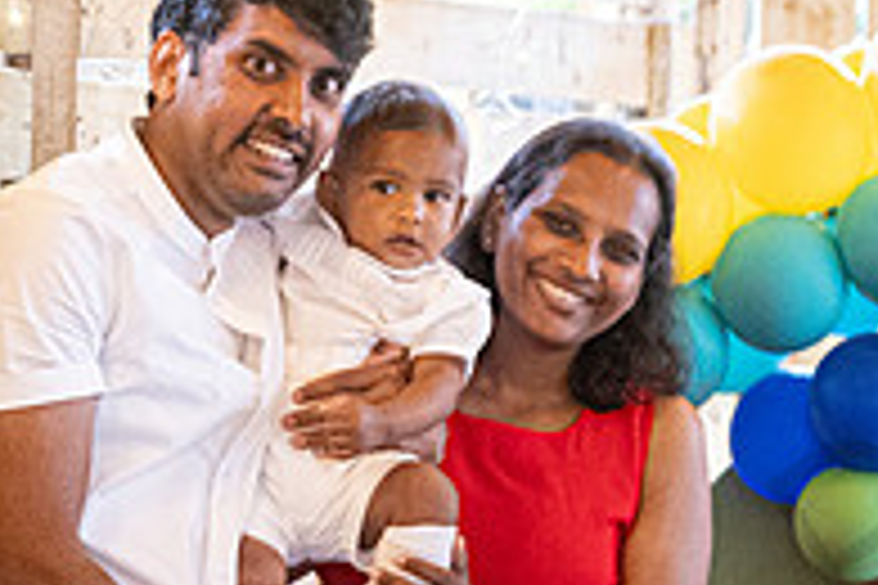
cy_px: 484
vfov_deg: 6.2
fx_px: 5438
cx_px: 1189
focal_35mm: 223
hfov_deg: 9.1
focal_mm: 50
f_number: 2.8
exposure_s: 1/60
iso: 3200
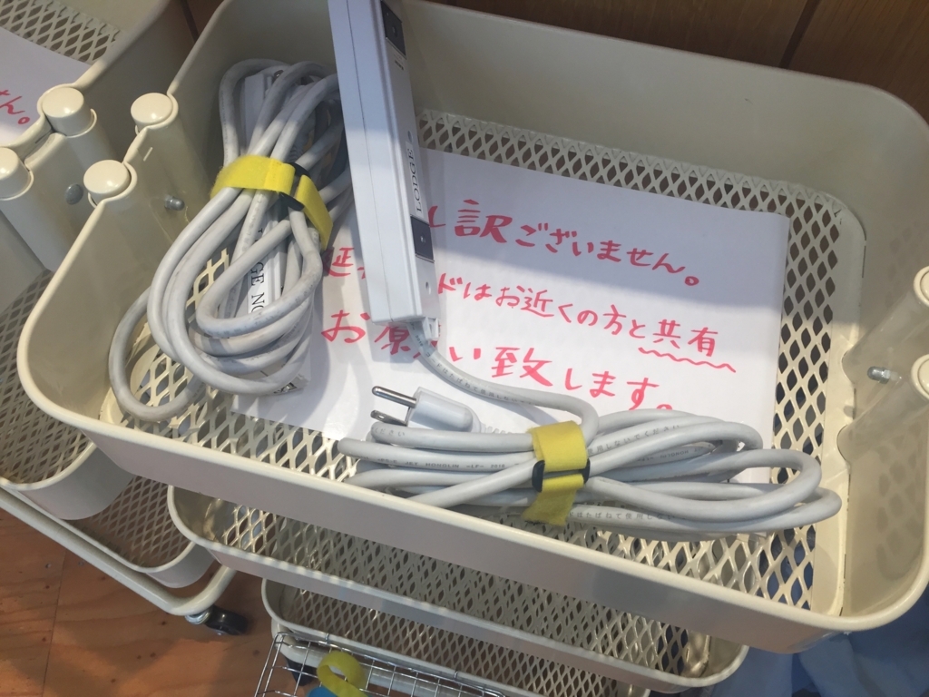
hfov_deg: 61.7
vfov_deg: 48.2
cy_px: 348
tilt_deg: -61.6
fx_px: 778
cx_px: 464
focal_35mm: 29
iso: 40
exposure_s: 1/60
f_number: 2.2
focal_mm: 4.15
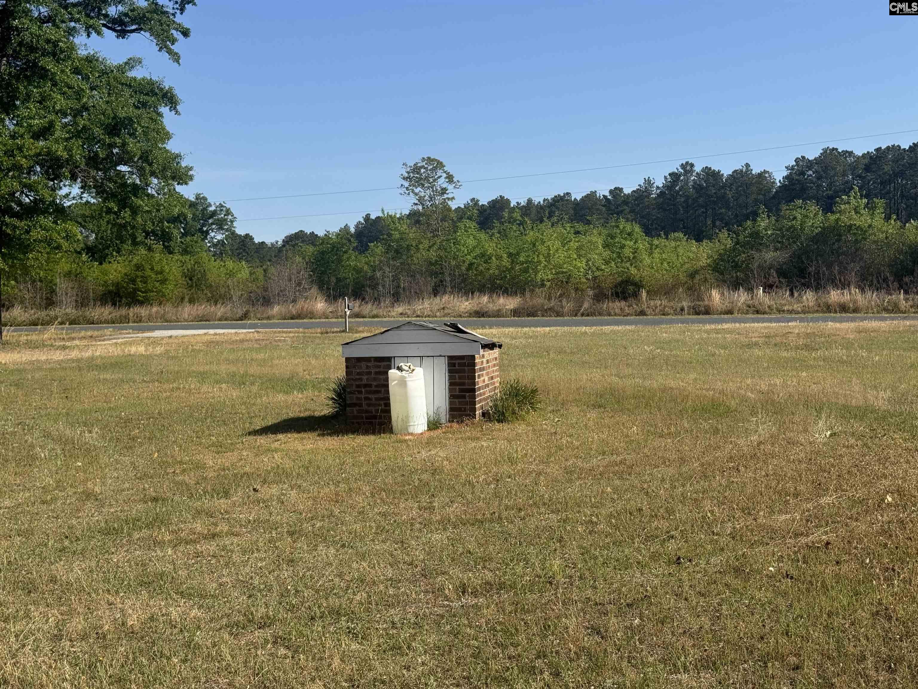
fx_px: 1273
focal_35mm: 48
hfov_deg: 39.7
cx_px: 459
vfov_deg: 30.3
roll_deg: +0.5
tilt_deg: -2.2
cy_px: 344
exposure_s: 1/4608
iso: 64
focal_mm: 6.76
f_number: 1.78
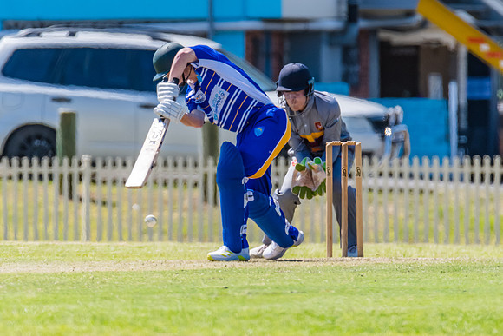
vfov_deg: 1.3
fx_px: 14978
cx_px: 230
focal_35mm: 1072
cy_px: 127
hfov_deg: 1.9
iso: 640
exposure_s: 1/2000
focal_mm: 600
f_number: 6.3
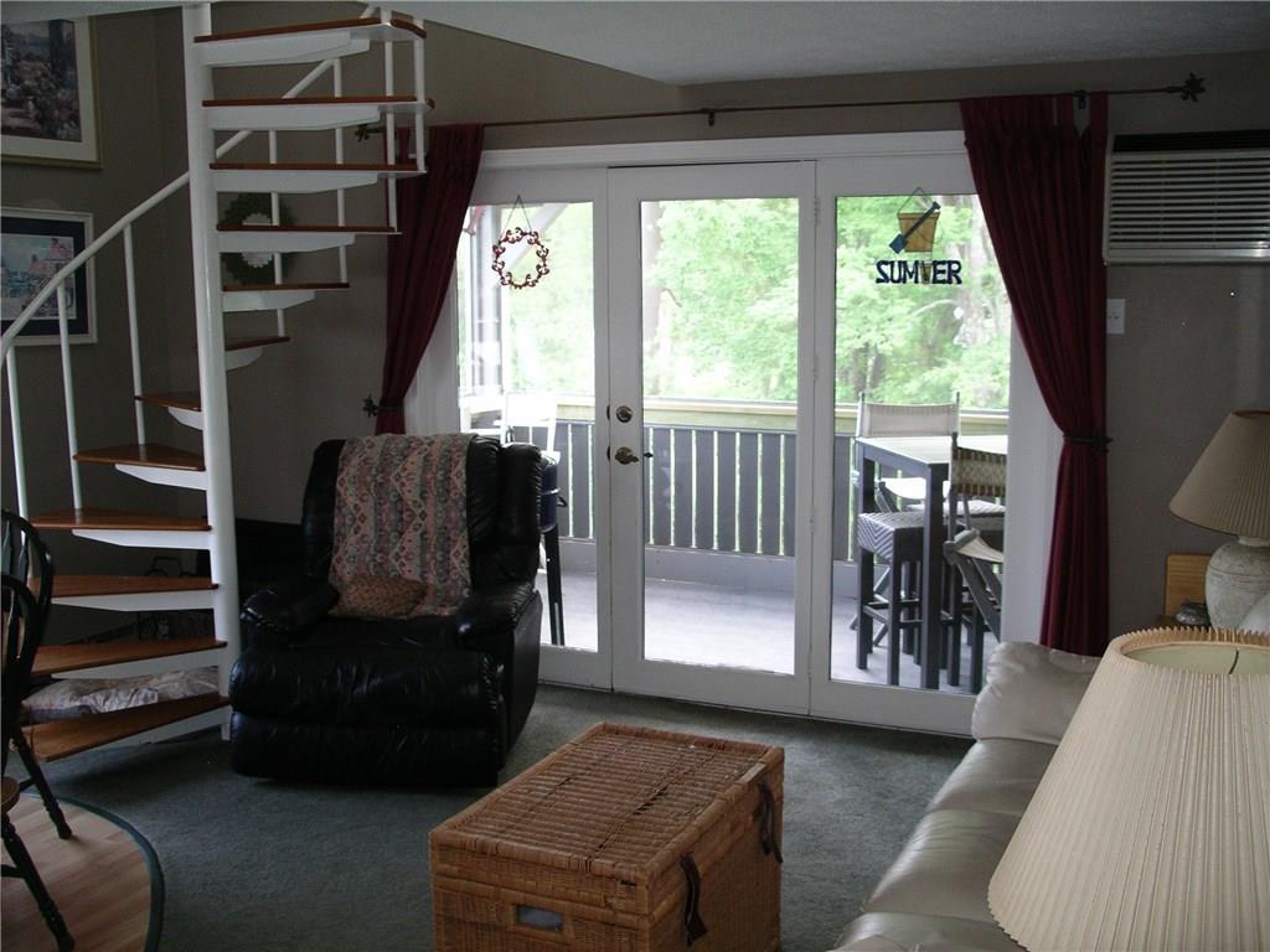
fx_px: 1357
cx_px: 635
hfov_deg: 50.1
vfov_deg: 38.7
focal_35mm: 37
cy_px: 476
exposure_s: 1/40
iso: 200
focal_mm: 7.8
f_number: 2.8
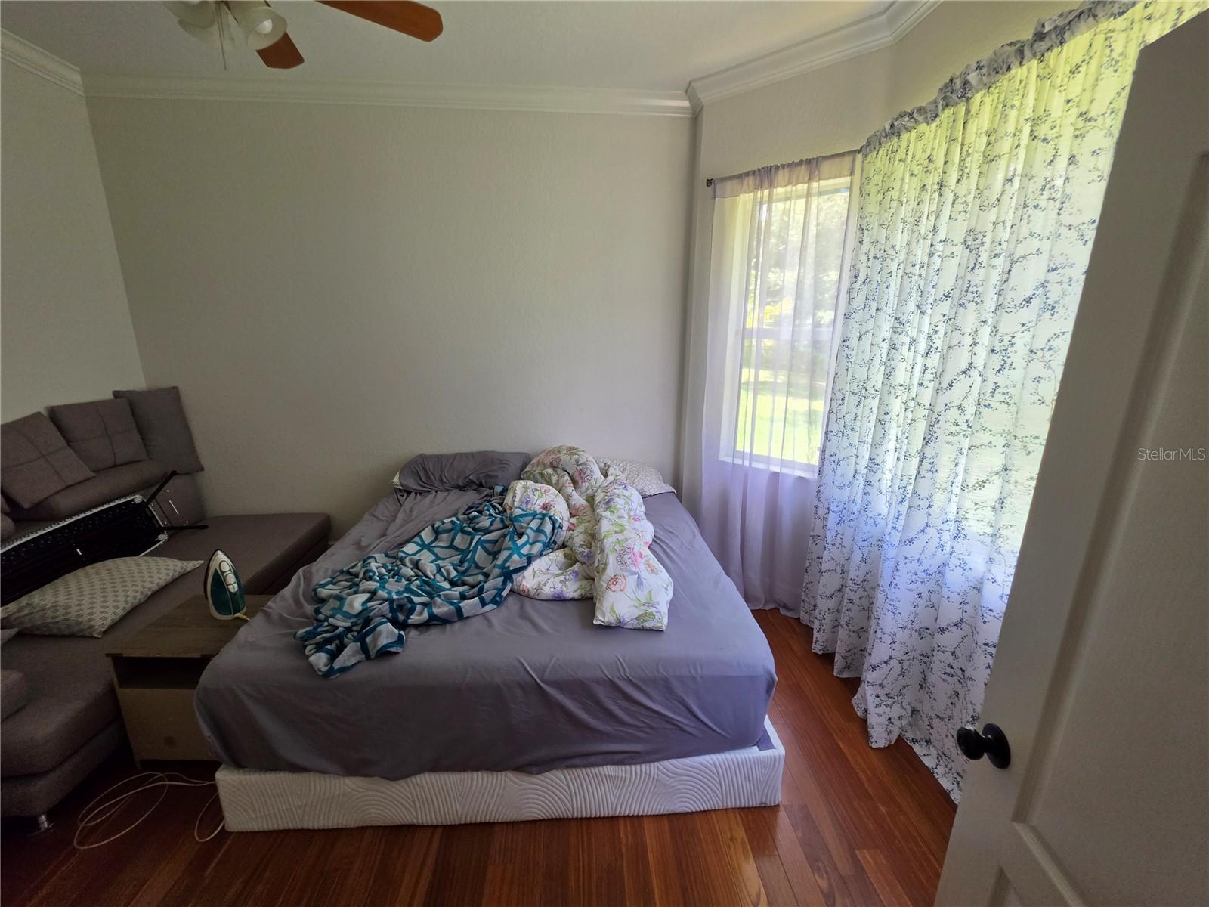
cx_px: 604
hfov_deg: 106.2
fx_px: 454
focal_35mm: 13
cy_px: 454
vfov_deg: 89.9
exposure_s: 1/359
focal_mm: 2.2
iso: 125
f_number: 1.9
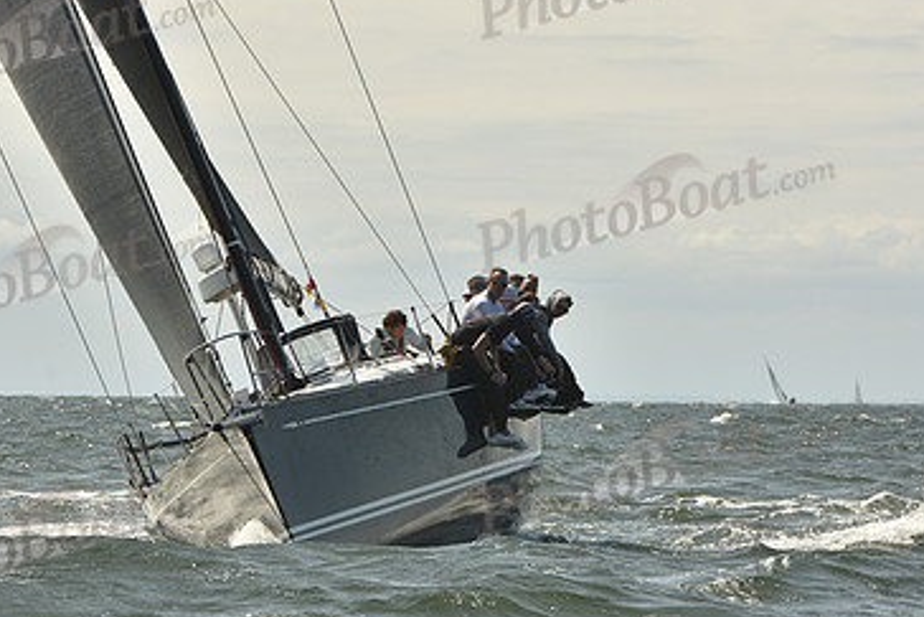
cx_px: 348
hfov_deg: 6.5
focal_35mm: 319
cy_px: 375
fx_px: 8190
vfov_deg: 4.3
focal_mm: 200
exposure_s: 1/800
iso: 250
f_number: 10
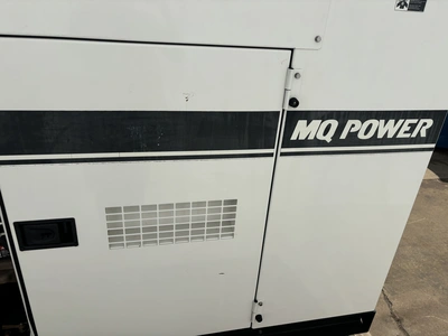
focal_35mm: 26
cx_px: 224
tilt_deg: -26.2
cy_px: 168
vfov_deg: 53.1
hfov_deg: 67.3
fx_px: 336
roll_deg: -4.1
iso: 50
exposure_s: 1/6711
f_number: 1.6
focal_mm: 5.96
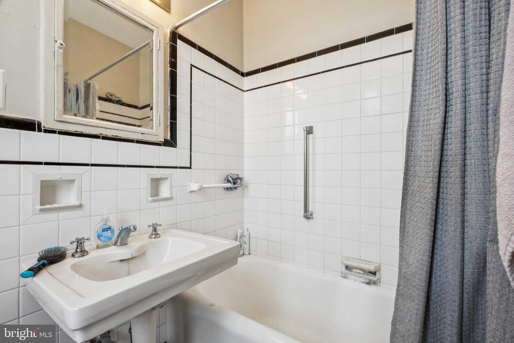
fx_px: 214
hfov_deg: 100.4
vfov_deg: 77.3
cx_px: 257
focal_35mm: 15
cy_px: 172
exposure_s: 1/25
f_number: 8
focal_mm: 10
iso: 250
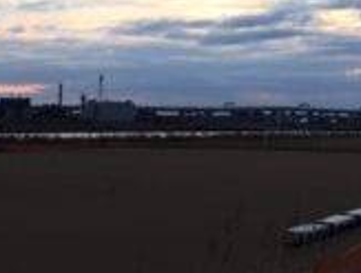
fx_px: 742
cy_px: -27
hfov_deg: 27.3
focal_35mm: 71
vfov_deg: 19.9
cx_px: 204
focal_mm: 4.15
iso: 25
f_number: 2.2
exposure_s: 1/403
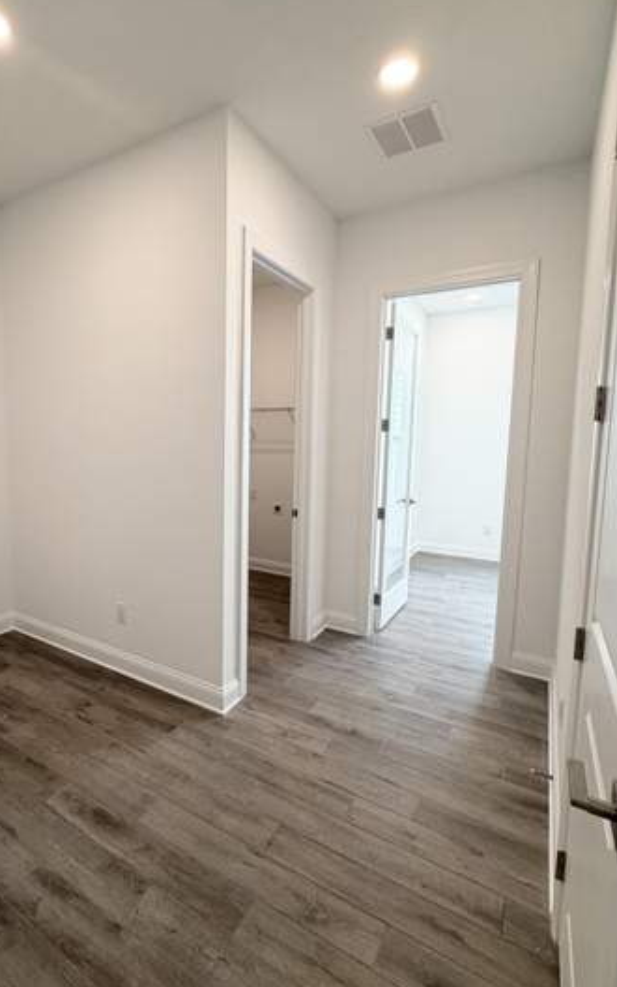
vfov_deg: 91.1
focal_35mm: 18
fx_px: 484
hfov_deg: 64.0
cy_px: 484
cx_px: 228
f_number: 2.2
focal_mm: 2.22
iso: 160
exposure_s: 1/120
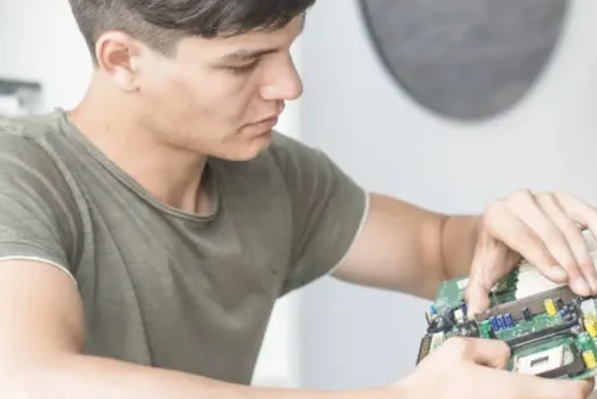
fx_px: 2041
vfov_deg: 11.1
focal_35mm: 123
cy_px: 70
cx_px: 422
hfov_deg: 16.6
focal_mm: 50
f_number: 2.5
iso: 320
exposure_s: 1/100
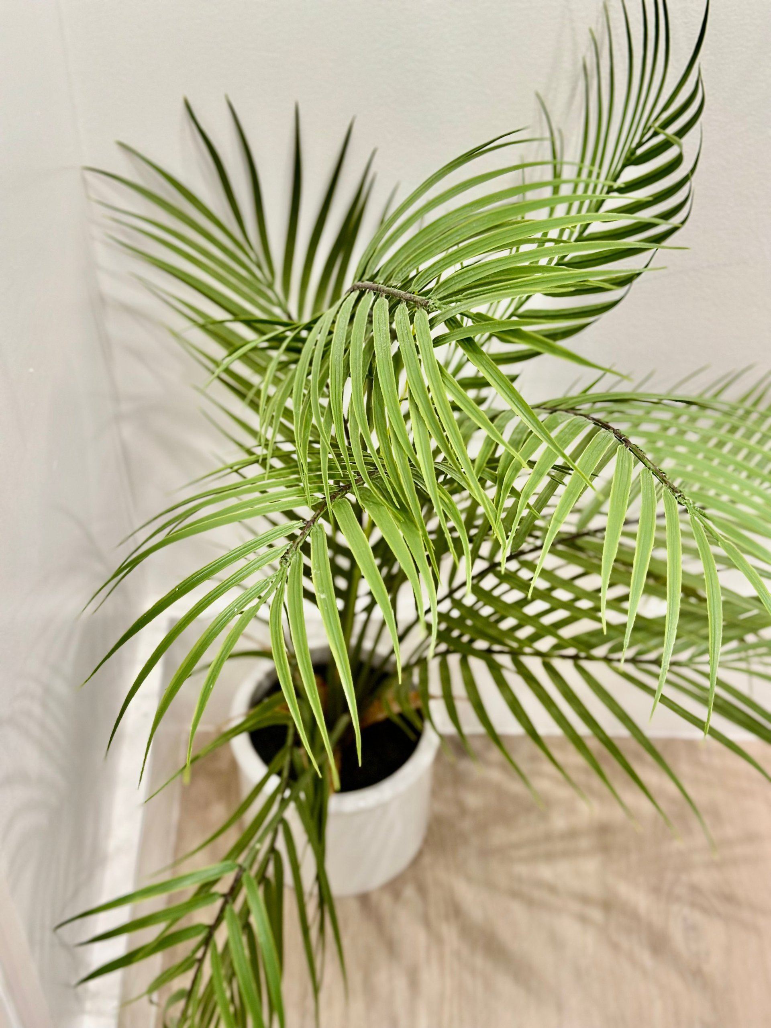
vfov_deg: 39.7
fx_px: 1425
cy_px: 514
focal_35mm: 48
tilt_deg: -46.7
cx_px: 386
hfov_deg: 30.3
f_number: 1.78
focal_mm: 6.86
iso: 160
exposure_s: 1/60
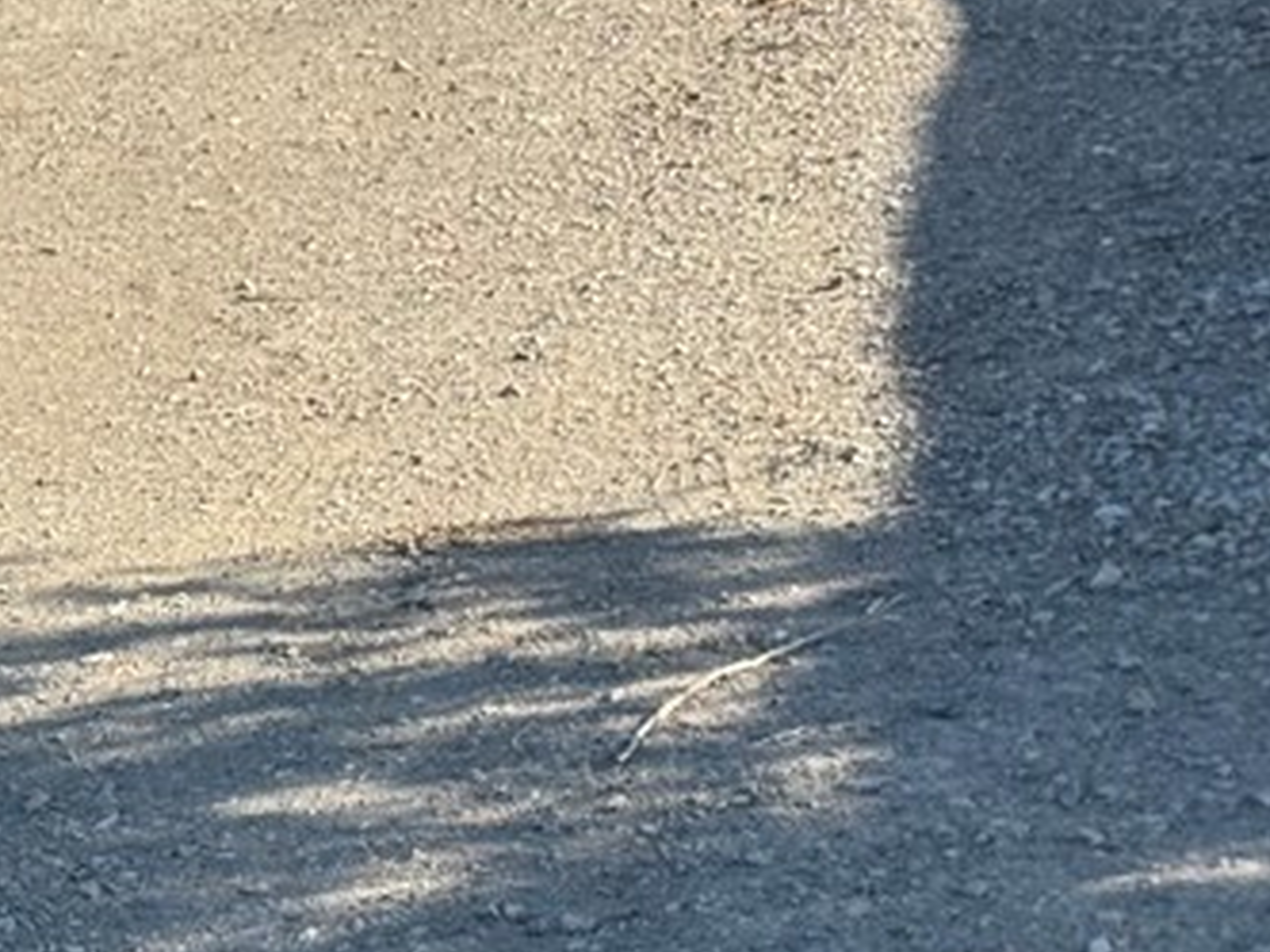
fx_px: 5430
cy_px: 681
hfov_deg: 13.0
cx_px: -222
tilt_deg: -11.7
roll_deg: +6.5
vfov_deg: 10.0
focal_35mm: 148
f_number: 1.78
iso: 64
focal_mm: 6.76
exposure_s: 1/3425
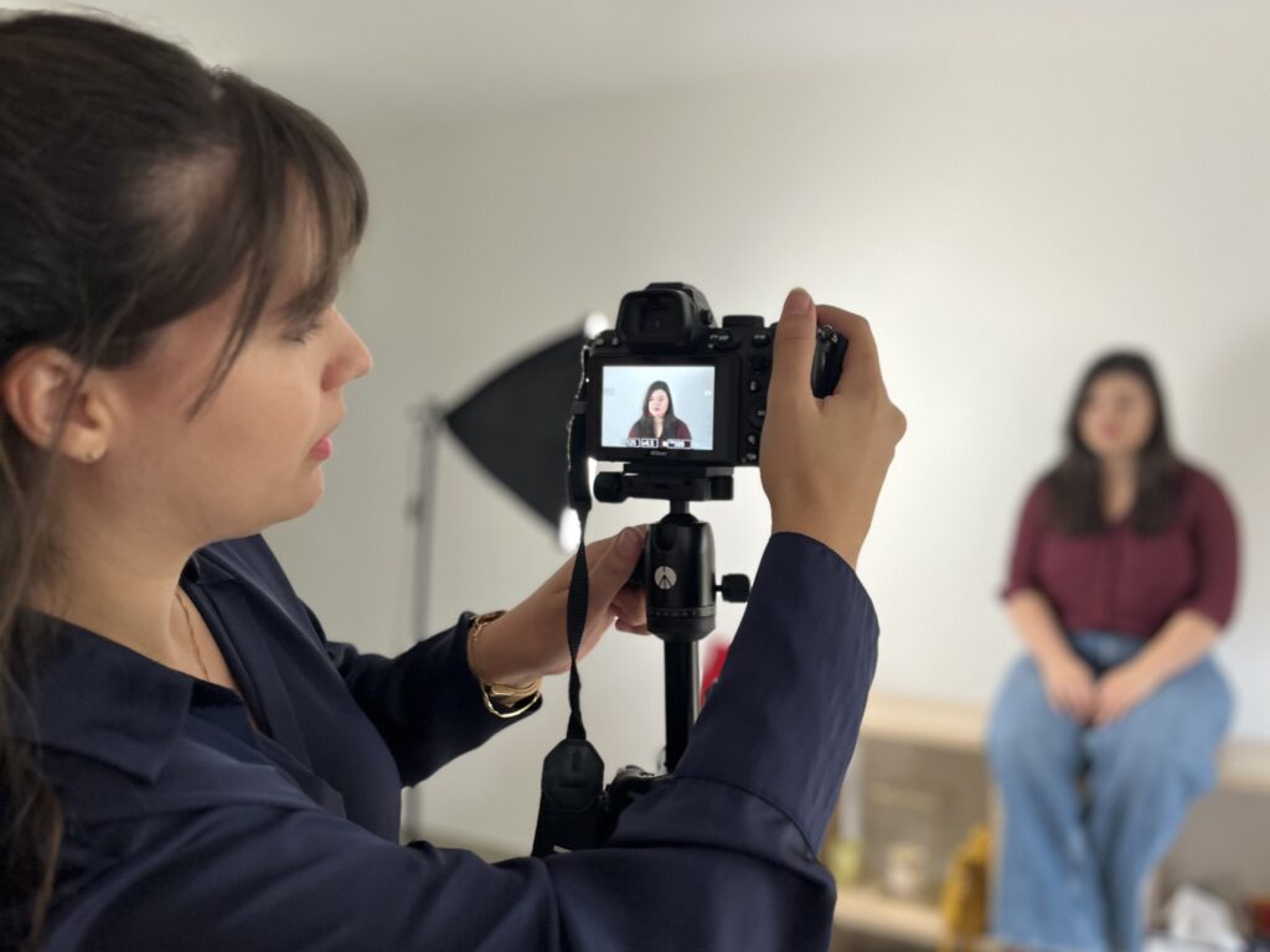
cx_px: 635
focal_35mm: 26
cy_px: 476
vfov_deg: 53.1
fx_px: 954
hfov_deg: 67.3
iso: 100
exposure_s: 1/50
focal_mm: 5.1
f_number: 1.6
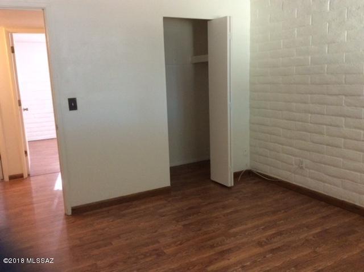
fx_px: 336
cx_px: 182
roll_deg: +0.5
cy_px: 136
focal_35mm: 32
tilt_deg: -13.5
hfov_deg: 56.9
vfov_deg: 44.1
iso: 160
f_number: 2.4
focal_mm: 3.3
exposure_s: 1/24
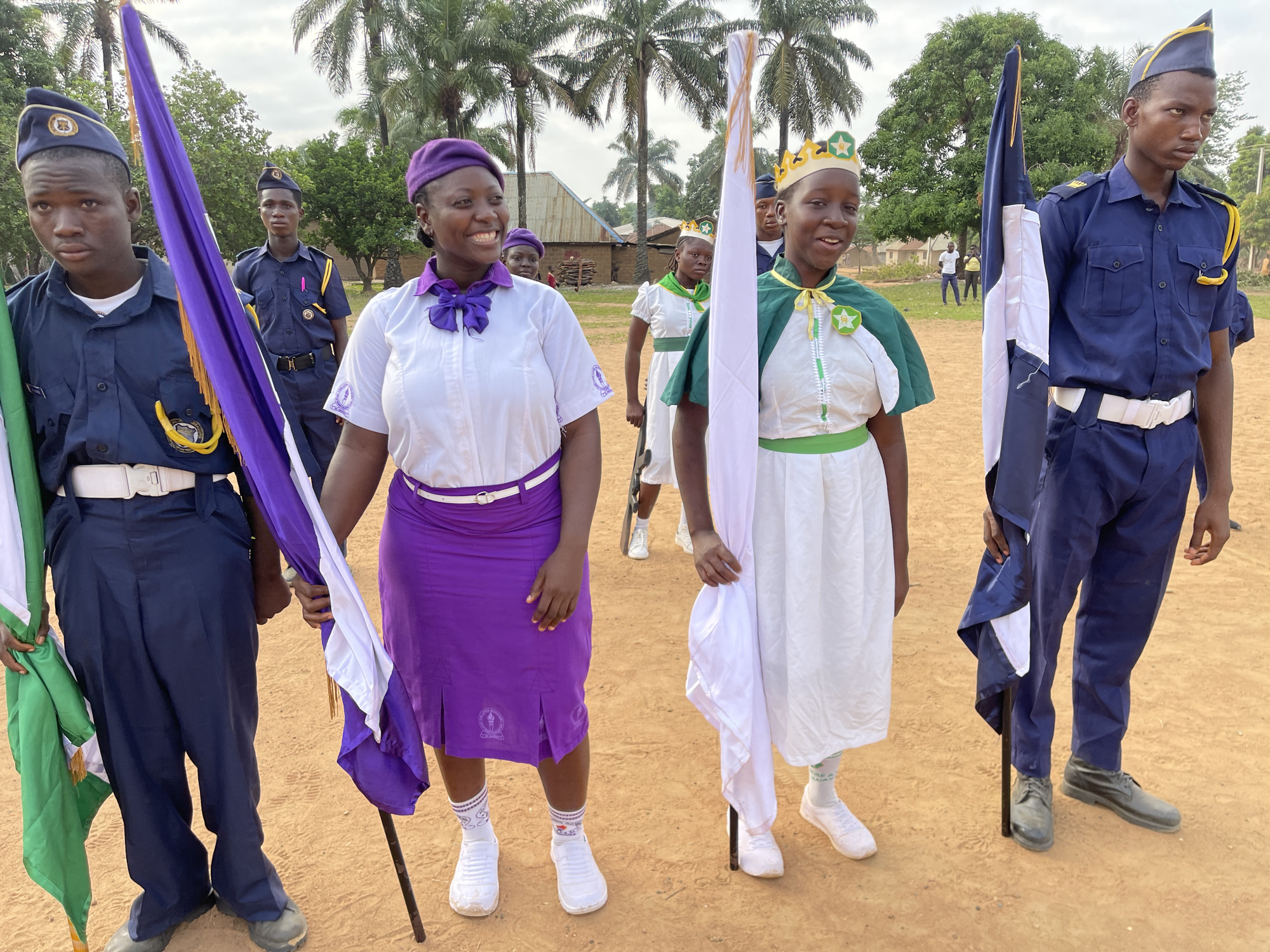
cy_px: 476
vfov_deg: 54.9
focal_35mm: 25
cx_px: 635
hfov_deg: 69.4
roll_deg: -0.1
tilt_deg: -15.3
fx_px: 917
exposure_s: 1/621
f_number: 1.6
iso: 32
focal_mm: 5.1
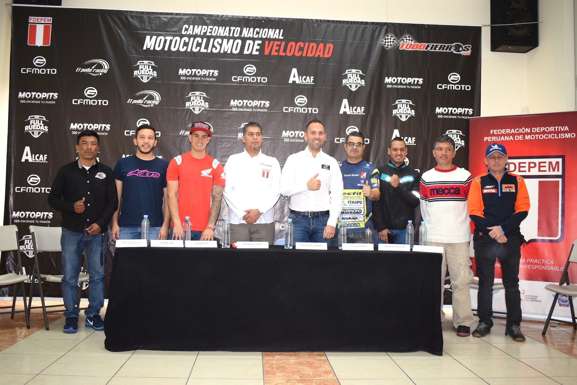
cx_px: 288
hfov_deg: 57.2
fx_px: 529
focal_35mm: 33
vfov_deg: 40.0
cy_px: 192
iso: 800
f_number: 4.5
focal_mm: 22
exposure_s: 1/80
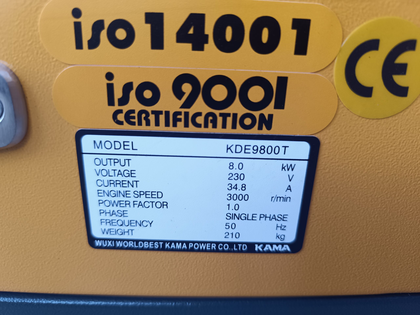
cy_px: 158
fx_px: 291
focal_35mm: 24
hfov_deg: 71.6
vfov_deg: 56.8
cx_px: 210
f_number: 1.65
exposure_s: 1/100
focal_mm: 6.14
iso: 516
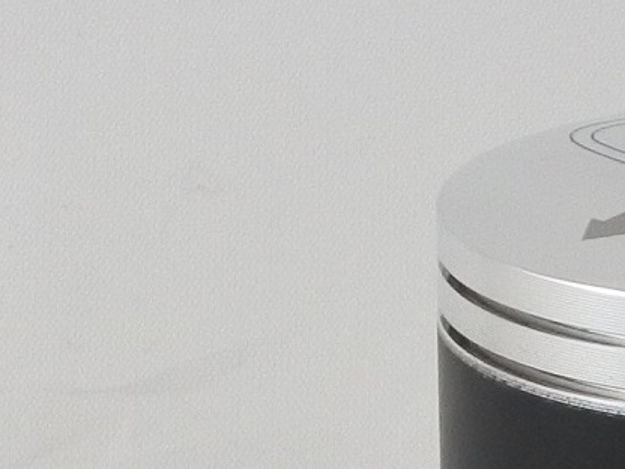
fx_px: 3178
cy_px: 704
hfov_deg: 10.9
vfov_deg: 8.3
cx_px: 829
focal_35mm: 176
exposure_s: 1/200
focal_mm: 16.1
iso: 400
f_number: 4.5
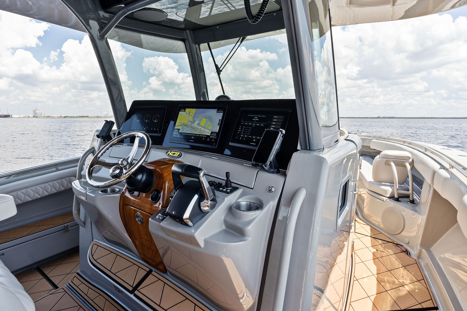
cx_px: 209
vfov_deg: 64.5
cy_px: 156
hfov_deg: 86.6
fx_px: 246
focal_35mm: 19
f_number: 10
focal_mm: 16
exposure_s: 1/40
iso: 100
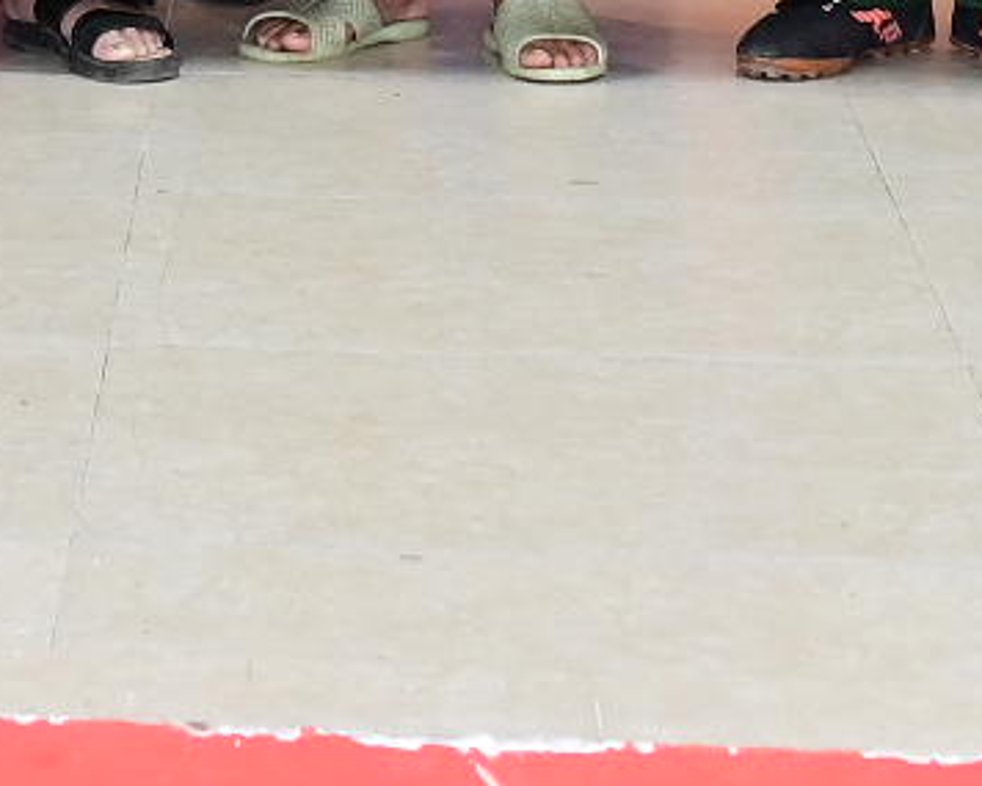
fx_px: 6599
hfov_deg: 8.4
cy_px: -1635
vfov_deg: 6.2
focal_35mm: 227
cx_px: -174
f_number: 4
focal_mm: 28.5
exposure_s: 1/100
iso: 1000
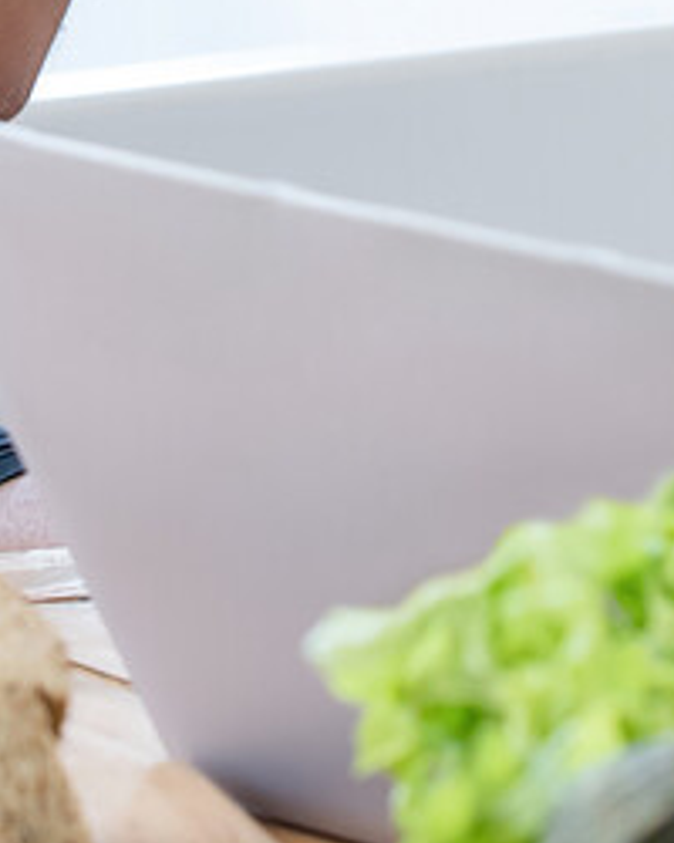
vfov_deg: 5.7
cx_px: 509
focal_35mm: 337
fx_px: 8403
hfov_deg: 4.6
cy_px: -577
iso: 500
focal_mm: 70
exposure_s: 1/160
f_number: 4
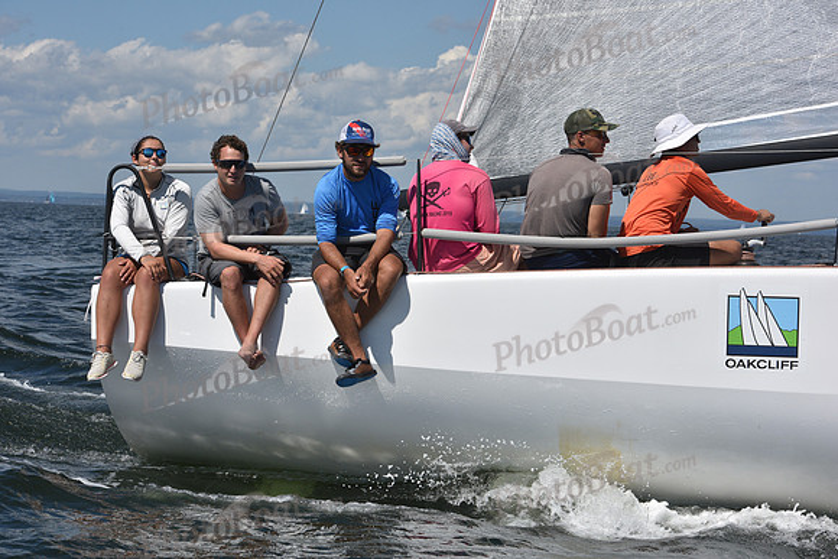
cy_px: 280
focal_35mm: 98
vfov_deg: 14.0
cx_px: 419
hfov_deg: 20.8
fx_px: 2282
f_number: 11
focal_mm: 98
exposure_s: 1/1250
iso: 320
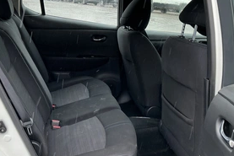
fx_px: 273
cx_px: 110
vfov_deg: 31.7
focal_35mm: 42
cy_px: 103
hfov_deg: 46.4
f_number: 1.8
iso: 64
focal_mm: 3
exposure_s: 1/122
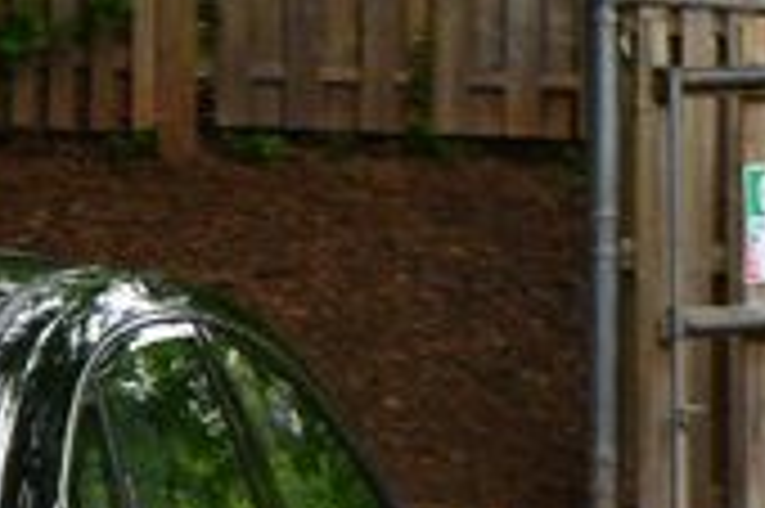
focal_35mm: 486
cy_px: 740
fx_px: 10317
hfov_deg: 4.2
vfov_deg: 2.8
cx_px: -414
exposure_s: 1/250
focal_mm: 86
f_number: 5.6
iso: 400
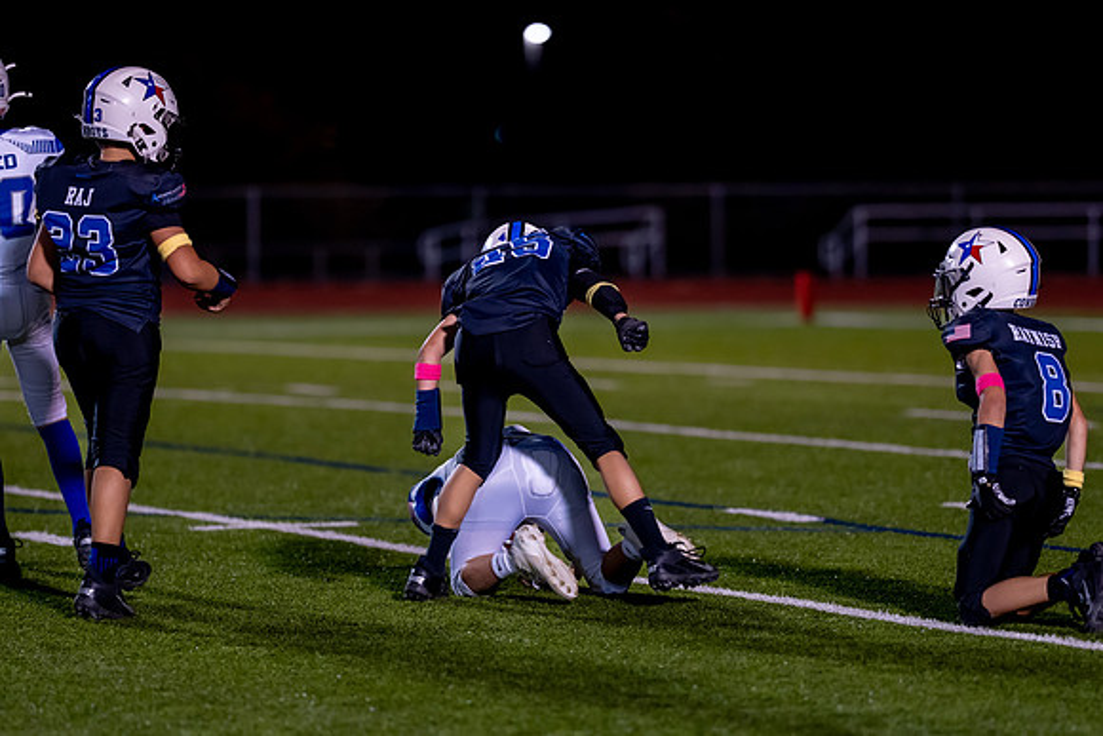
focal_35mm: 196
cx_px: 554
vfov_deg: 7.0
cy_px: 378
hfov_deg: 10.5
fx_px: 6001
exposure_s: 1/1000
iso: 1600
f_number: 1.8
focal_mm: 135
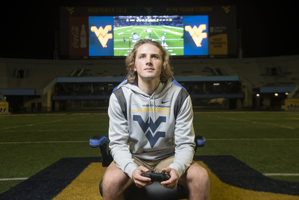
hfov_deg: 48.5
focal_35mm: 40
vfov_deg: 33.4
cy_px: 100
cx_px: 150
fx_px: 332
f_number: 5
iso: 200
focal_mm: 40
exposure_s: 1/80
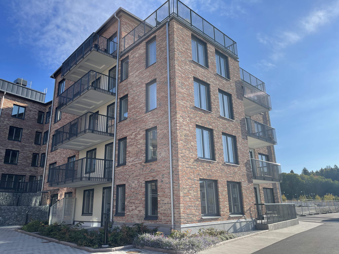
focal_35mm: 25
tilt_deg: +15.9
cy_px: 127
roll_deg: +1.2
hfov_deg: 69.4
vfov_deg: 54.9
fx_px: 245
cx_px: 170
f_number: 1.6
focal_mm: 5.1
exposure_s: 1/2545
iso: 32
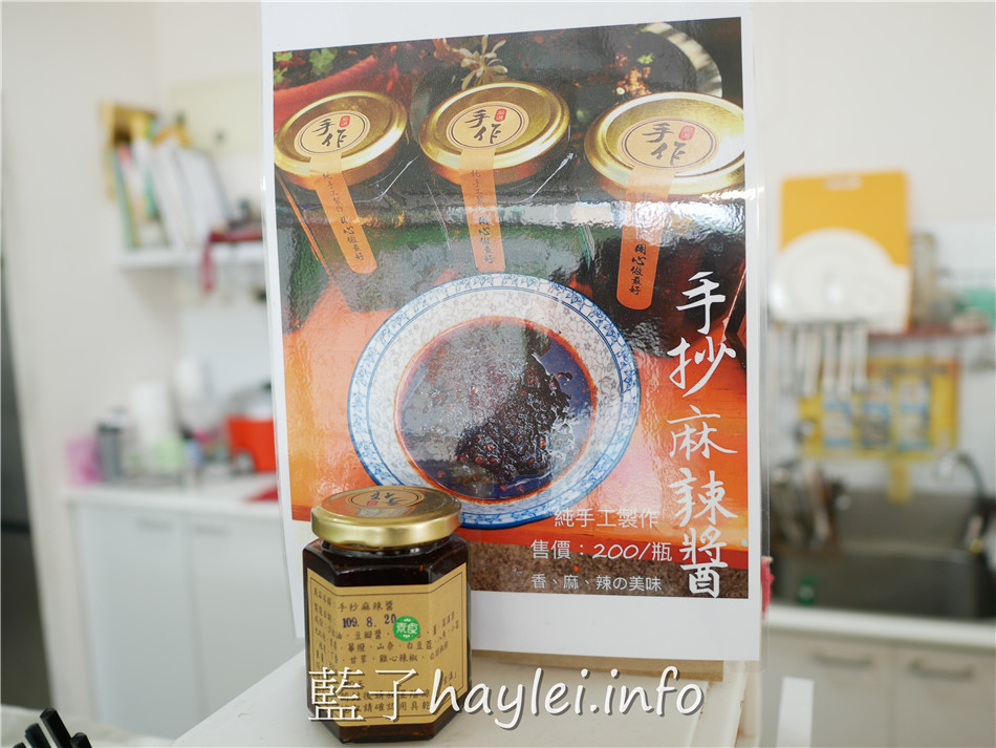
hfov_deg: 60.0
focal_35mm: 30
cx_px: 498
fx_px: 863
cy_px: 374
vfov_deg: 46.8
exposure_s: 1/125
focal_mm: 15
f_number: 2
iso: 200
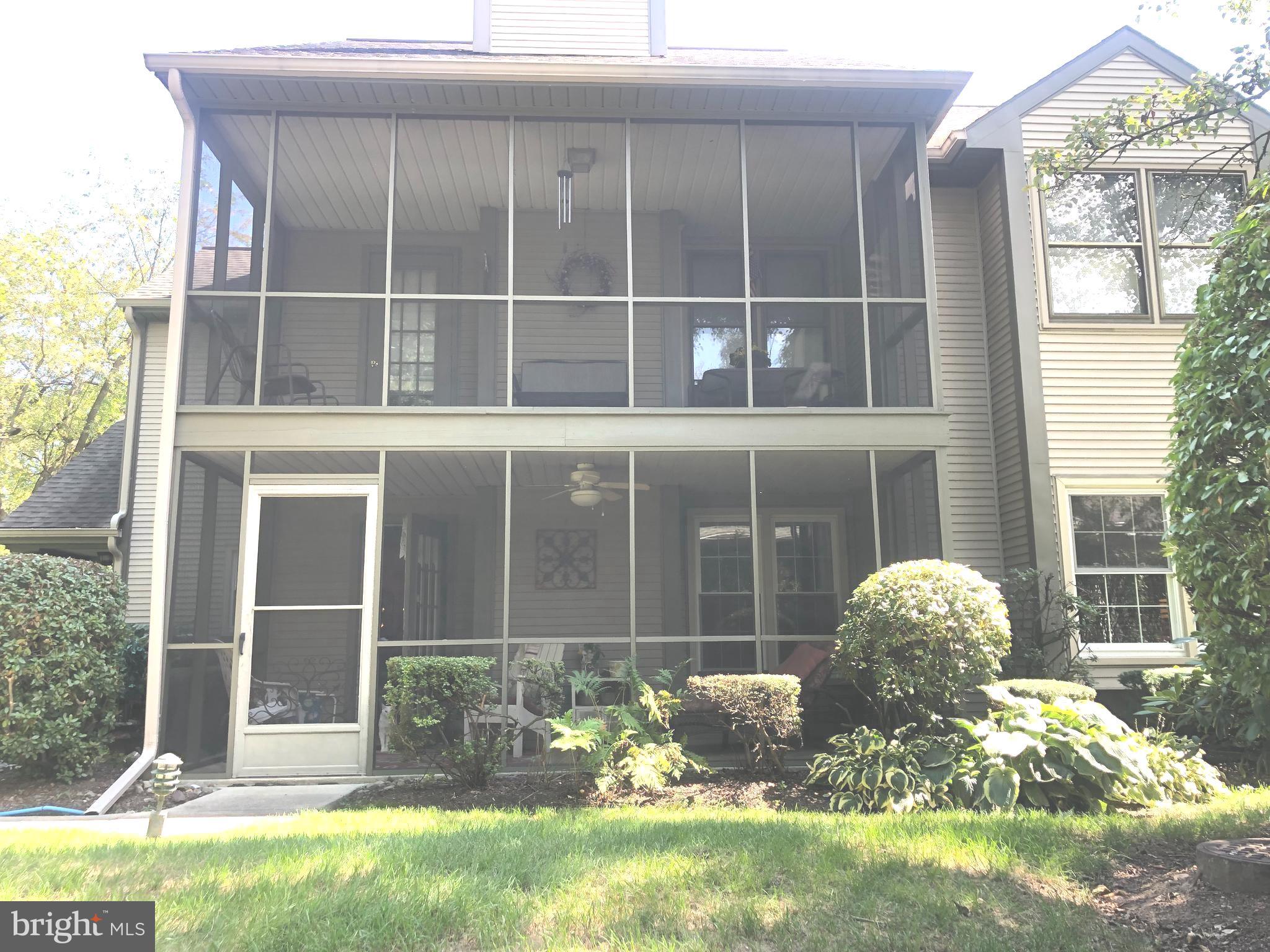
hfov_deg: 63.4
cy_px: 476
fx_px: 1027
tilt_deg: +9.7
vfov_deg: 49.7
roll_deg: +1.4
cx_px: 635
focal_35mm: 28
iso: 25
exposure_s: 1/120
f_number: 1.8
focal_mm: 3.99
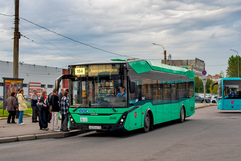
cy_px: 80
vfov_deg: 27.0
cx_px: 120
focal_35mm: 50
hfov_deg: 39.6
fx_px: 335
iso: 200
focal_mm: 50
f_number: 5.6
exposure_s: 1/160
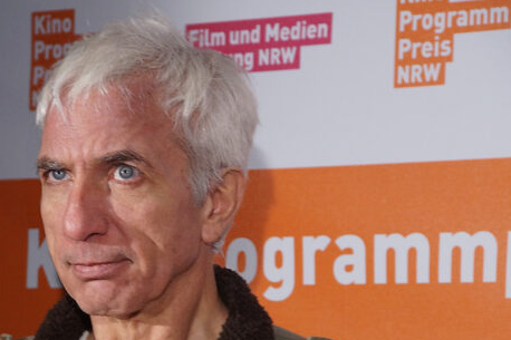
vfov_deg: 5.0
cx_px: 160
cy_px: 258
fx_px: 3902
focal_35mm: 275
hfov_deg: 7.5
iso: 1250
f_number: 5.6
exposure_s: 1/200
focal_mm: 120
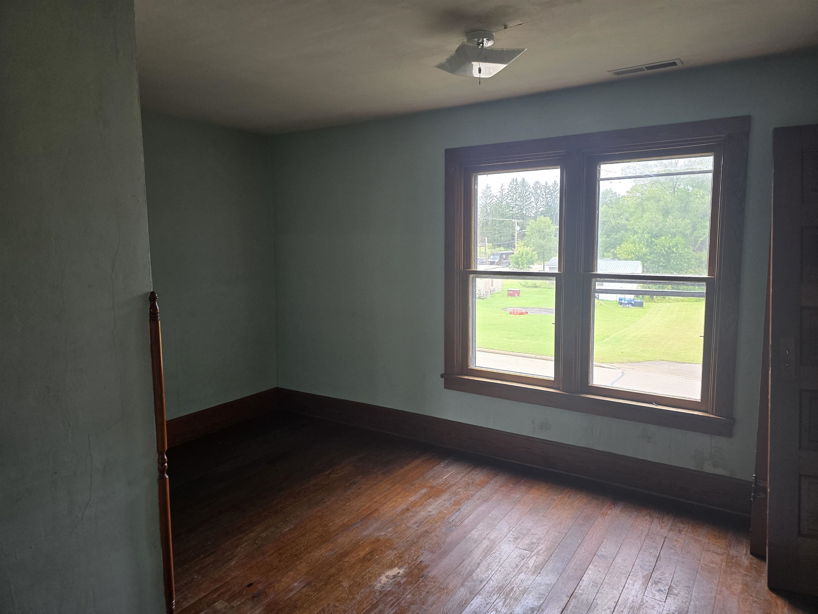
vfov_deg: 58.9
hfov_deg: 73.9
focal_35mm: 23
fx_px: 544
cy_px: 307
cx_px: 409
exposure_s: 1/120
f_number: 1.7
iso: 200
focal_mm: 6.3
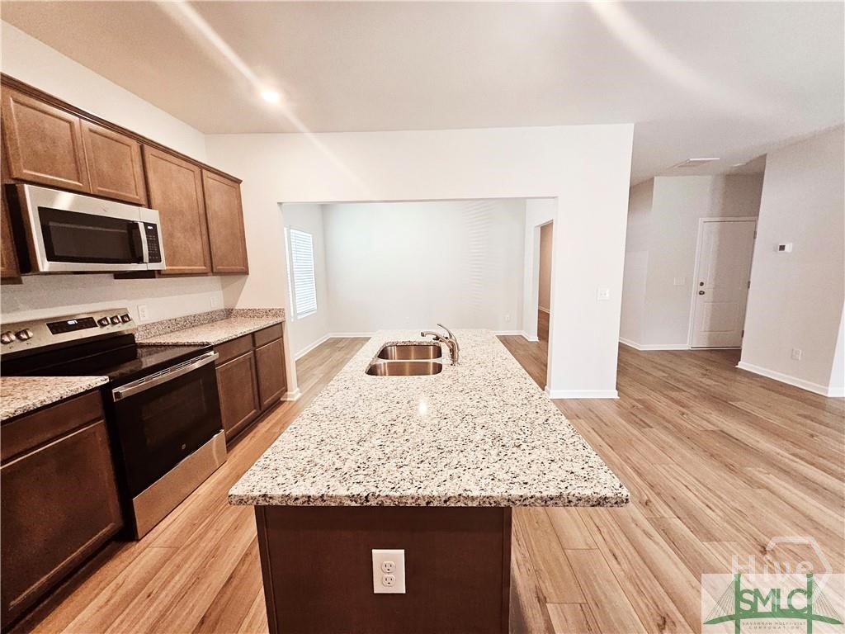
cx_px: 422
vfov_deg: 89.9
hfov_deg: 106.2
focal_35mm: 13
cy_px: 317
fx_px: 317
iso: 250
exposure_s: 1/60.2
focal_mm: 1.74
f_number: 2.2
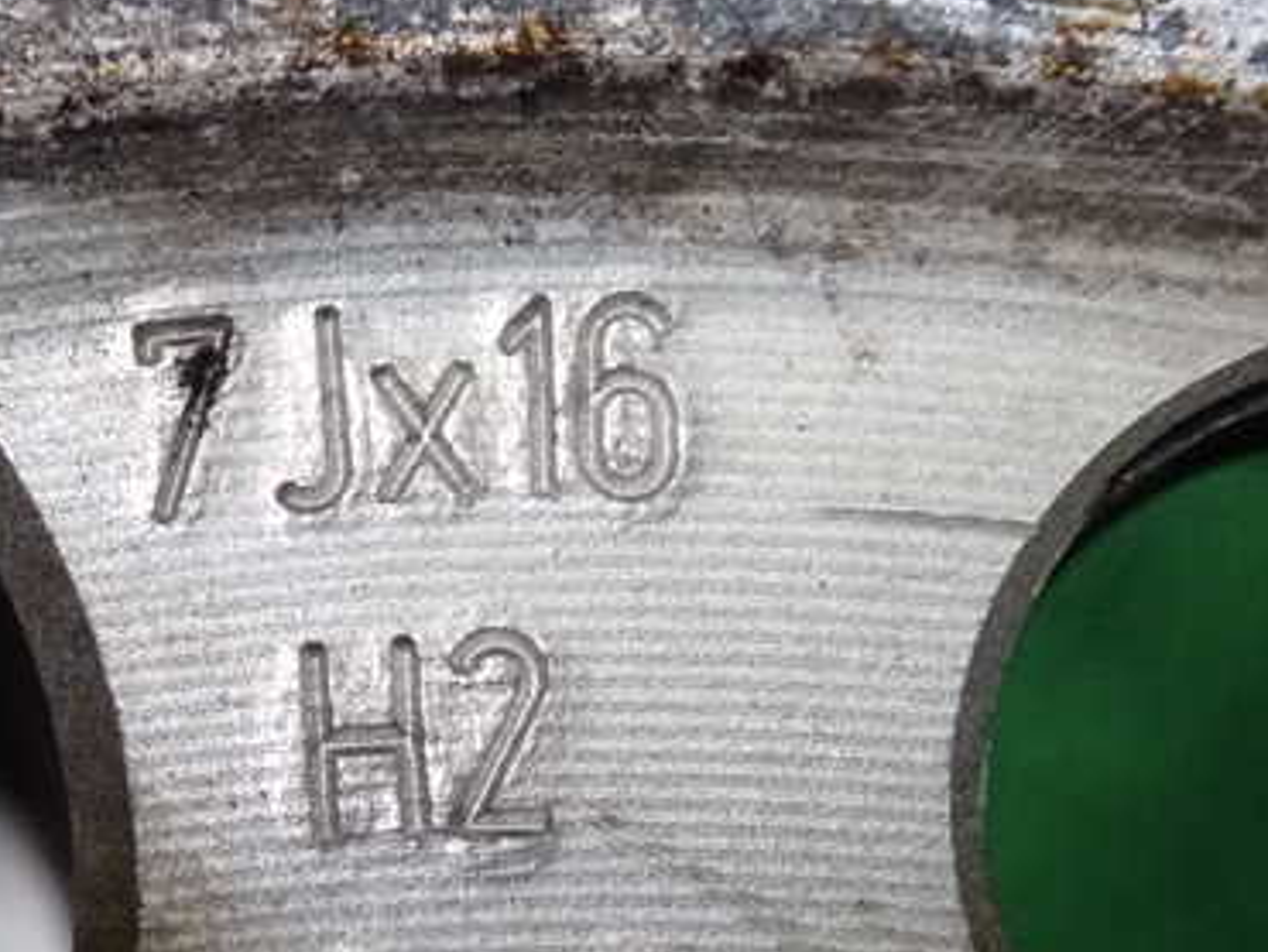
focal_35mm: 162
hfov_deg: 12.2
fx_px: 5938
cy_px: 661
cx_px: 384
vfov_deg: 9.2
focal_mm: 18
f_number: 4.9
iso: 1600
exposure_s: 1/125
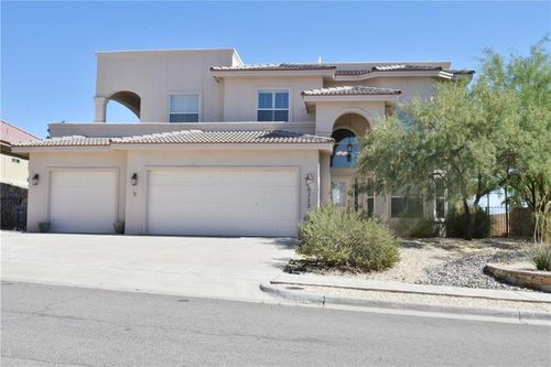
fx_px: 597
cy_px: 184
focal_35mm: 39
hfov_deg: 49.6
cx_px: 276
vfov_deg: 34.2
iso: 125
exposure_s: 1/15
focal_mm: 26
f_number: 25
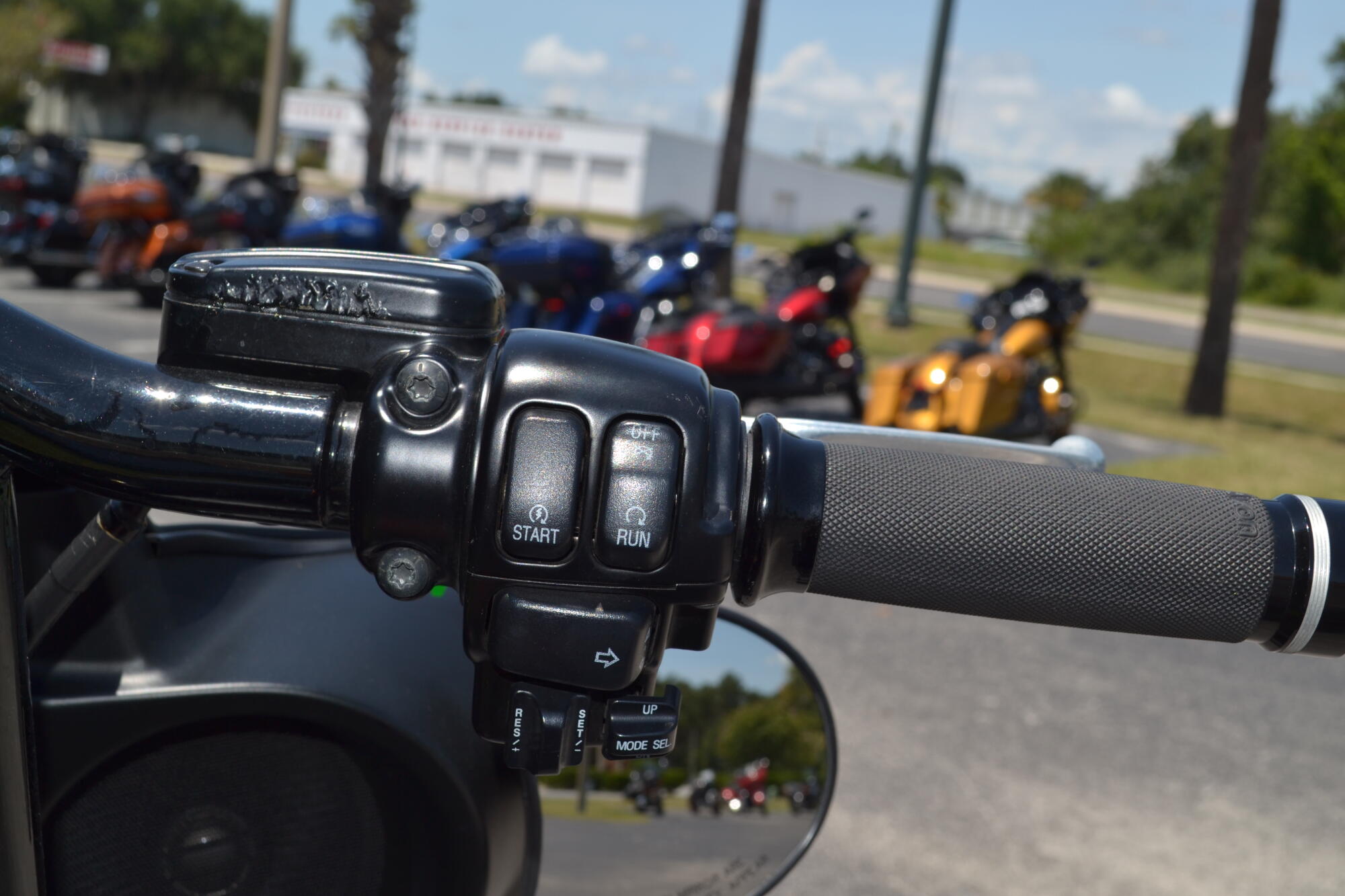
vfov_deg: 28.1
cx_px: 672
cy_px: 448
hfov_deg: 41.1
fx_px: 1793
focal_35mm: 48
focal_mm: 32
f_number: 8
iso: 100
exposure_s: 1/200
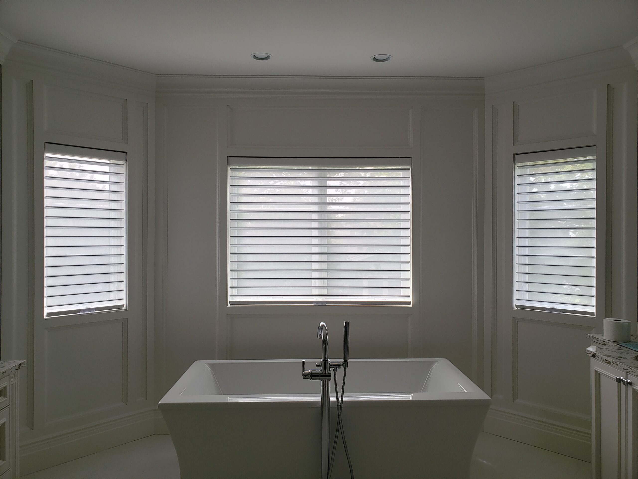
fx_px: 479
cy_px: 240
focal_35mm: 26
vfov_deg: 53.1
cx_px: 319
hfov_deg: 67.3
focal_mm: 4.3
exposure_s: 1/70
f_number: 2.4
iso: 50
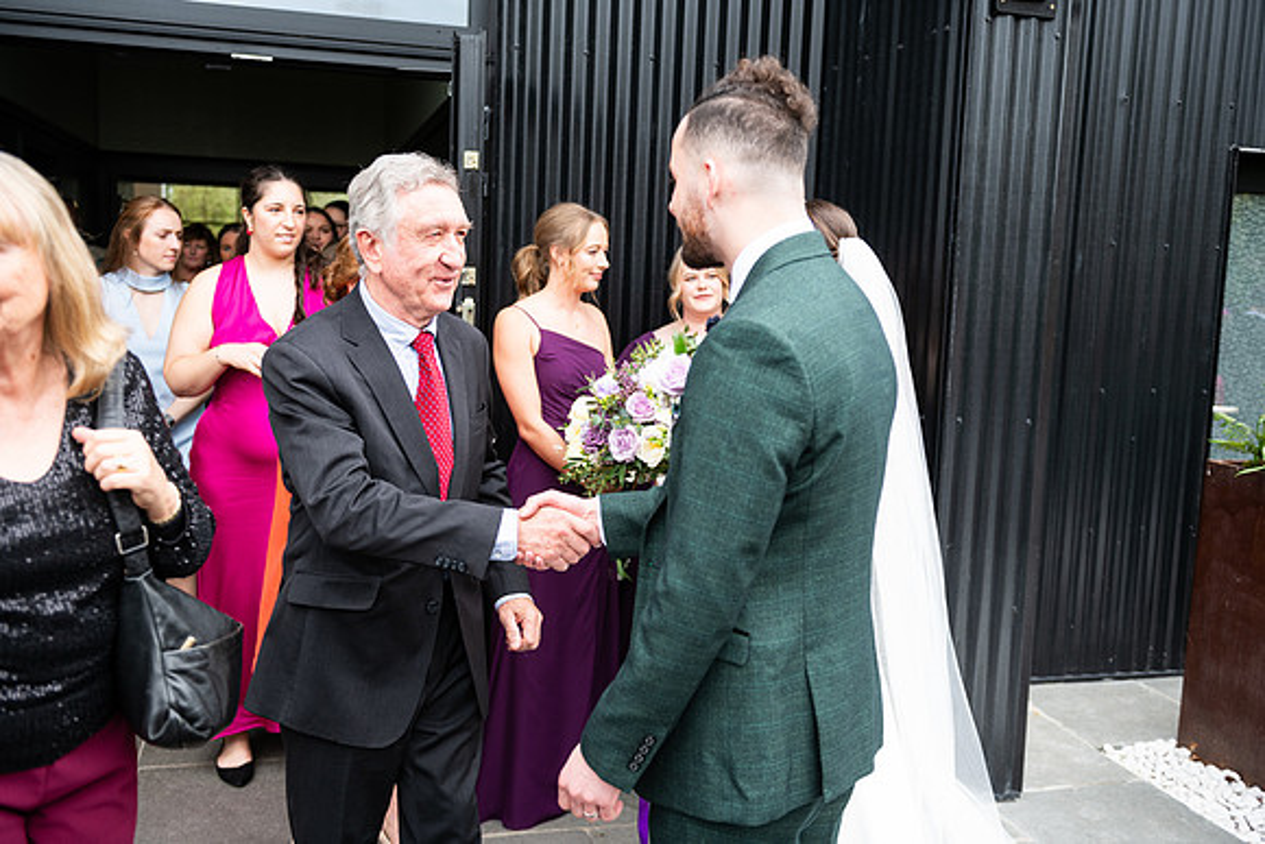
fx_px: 1230
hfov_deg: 54.4
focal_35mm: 35
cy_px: 422
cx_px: 632
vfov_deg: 37.9
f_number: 3.5
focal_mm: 35
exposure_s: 1/200
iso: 160
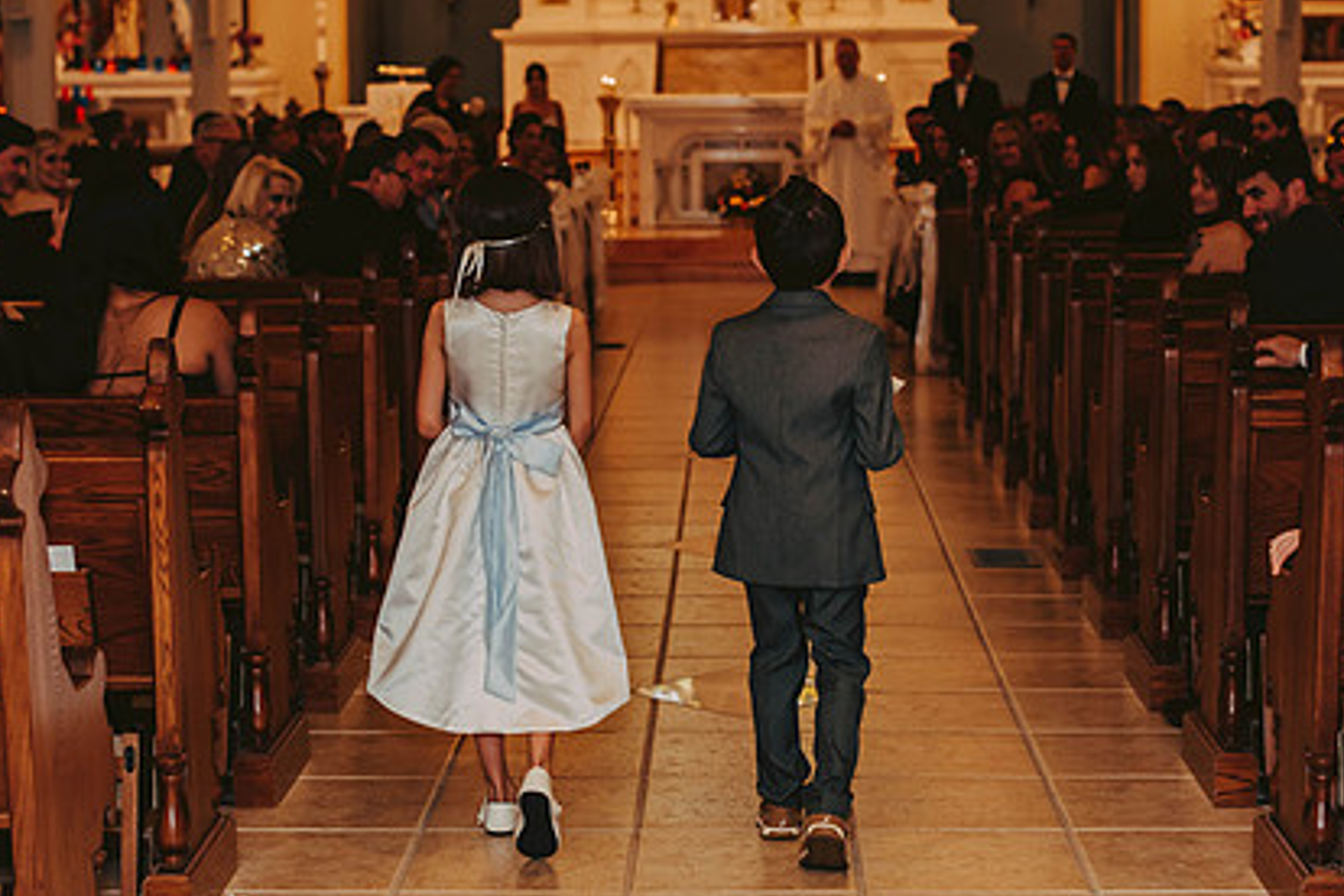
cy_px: 391
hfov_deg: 28.8
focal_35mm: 70
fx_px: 2613
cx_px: 685
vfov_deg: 19.4
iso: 800
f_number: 2.8
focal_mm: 50
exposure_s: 1/125
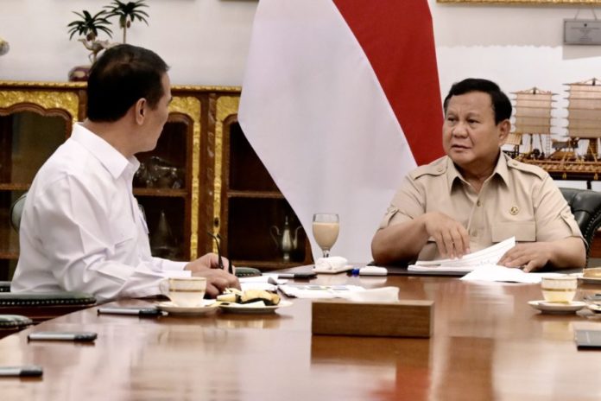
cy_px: 200
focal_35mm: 65
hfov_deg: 31.0
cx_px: 300
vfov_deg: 20.9
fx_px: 1085
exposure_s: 1/200
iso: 5000
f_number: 4
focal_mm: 65
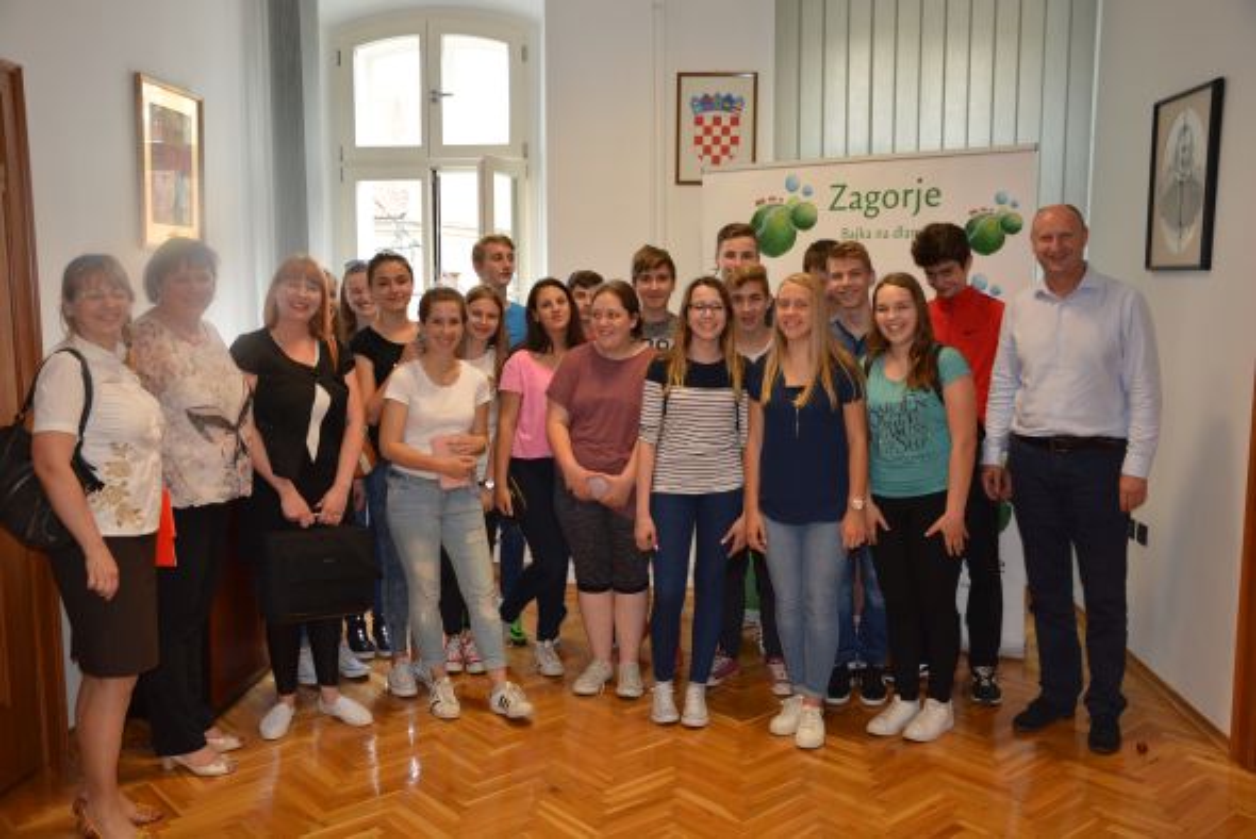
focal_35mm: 33
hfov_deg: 57.2
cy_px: 420
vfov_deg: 40.0
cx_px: 628
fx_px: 1152
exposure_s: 1/200
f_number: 3.8
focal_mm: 22
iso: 800
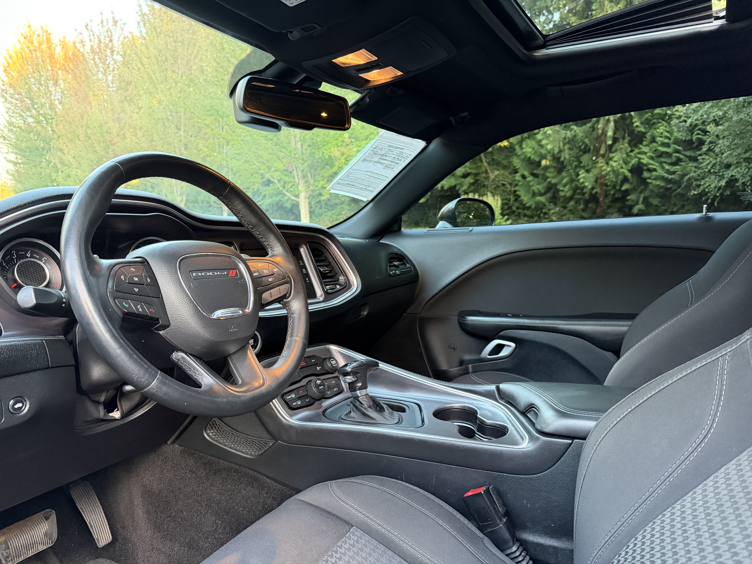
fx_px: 521
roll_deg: +1.1
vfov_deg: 56.8
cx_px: 376
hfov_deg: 71.6
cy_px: 282
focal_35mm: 24
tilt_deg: -6.3
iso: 640
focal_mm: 6.76
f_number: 1.78
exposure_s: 1/60
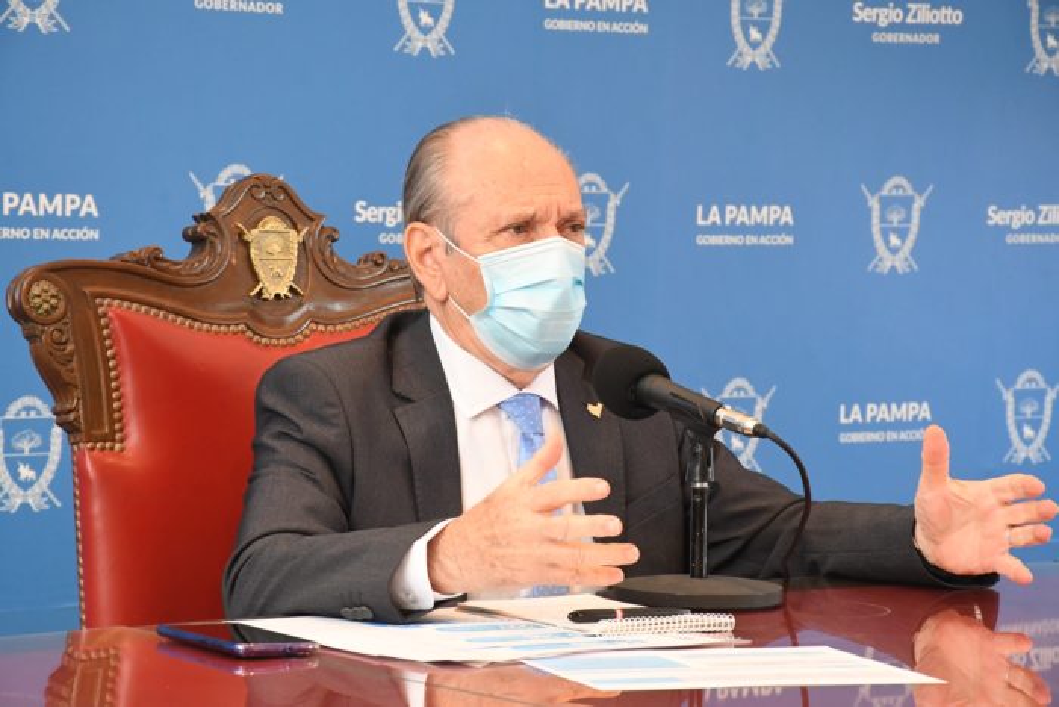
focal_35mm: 128
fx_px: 3751
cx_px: 530
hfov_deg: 16.1
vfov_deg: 10.8
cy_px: 354
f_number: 8
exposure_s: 1/250
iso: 3200
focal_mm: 85
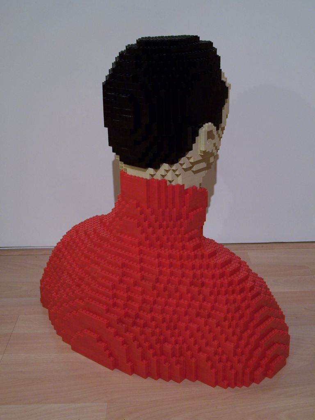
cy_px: 210
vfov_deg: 37.5
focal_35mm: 51
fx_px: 619
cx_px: 158
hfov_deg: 28.6
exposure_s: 1/4
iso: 80
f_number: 3
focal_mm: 8.5
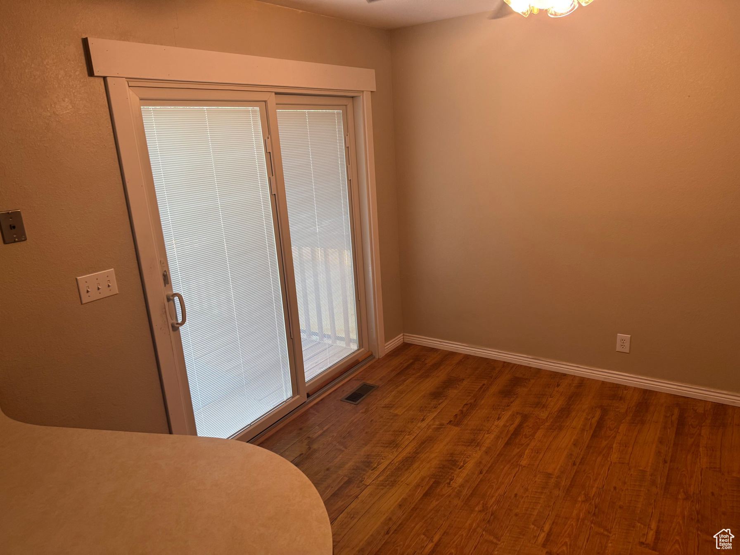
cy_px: 278
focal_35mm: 24
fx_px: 513
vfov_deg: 56.8
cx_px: 370
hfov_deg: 71.6
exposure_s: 1/60
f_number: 1.78
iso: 125
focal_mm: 6.76
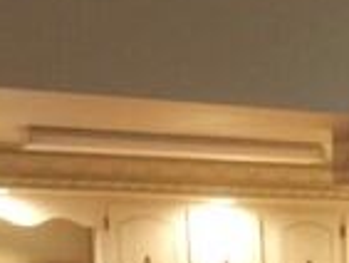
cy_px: 583
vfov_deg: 9.8
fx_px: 1382
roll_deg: -0.7
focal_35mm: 137
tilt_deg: -14.0
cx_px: 620
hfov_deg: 13.1
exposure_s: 1/30
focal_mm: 4.15
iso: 100
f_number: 2.2
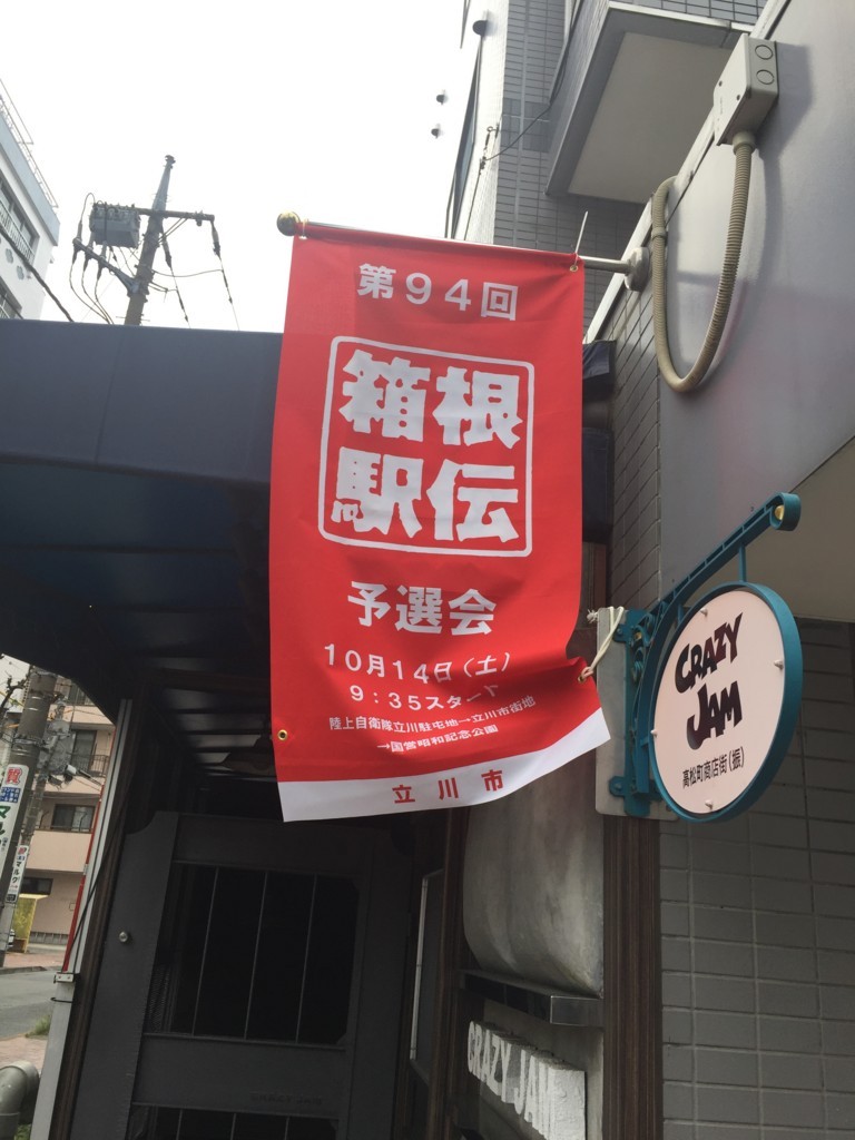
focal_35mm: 29
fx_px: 955
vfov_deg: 61.7
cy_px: 570
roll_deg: -5.5
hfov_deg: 48.2
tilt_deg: +20.9
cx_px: 428
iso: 32
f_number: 2.2
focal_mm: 4.15
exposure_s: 1/154
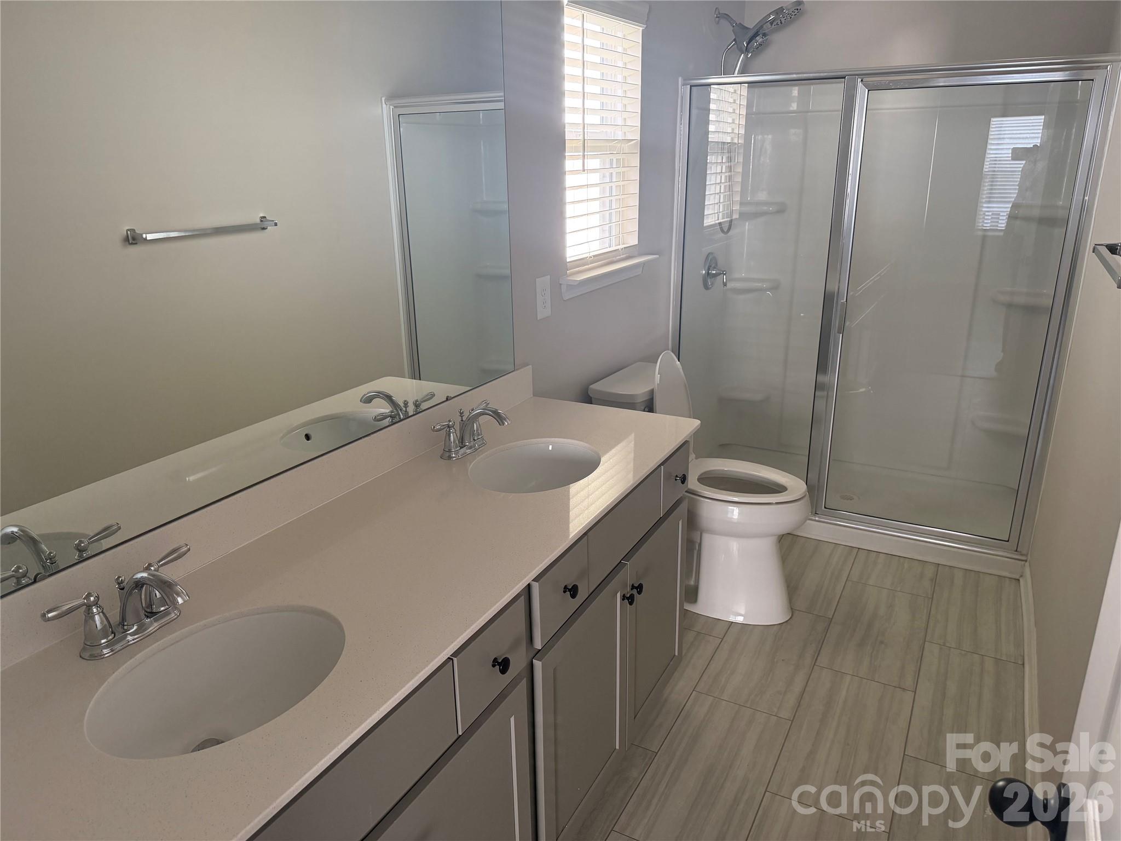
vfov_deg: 56.8
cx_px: 560
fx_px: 777
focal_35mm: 24
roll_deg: +0.7
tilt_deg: -18.8
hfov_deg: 71.6
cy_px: 420
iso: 200
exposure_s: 1/62
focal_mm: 6.76
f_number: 1.78
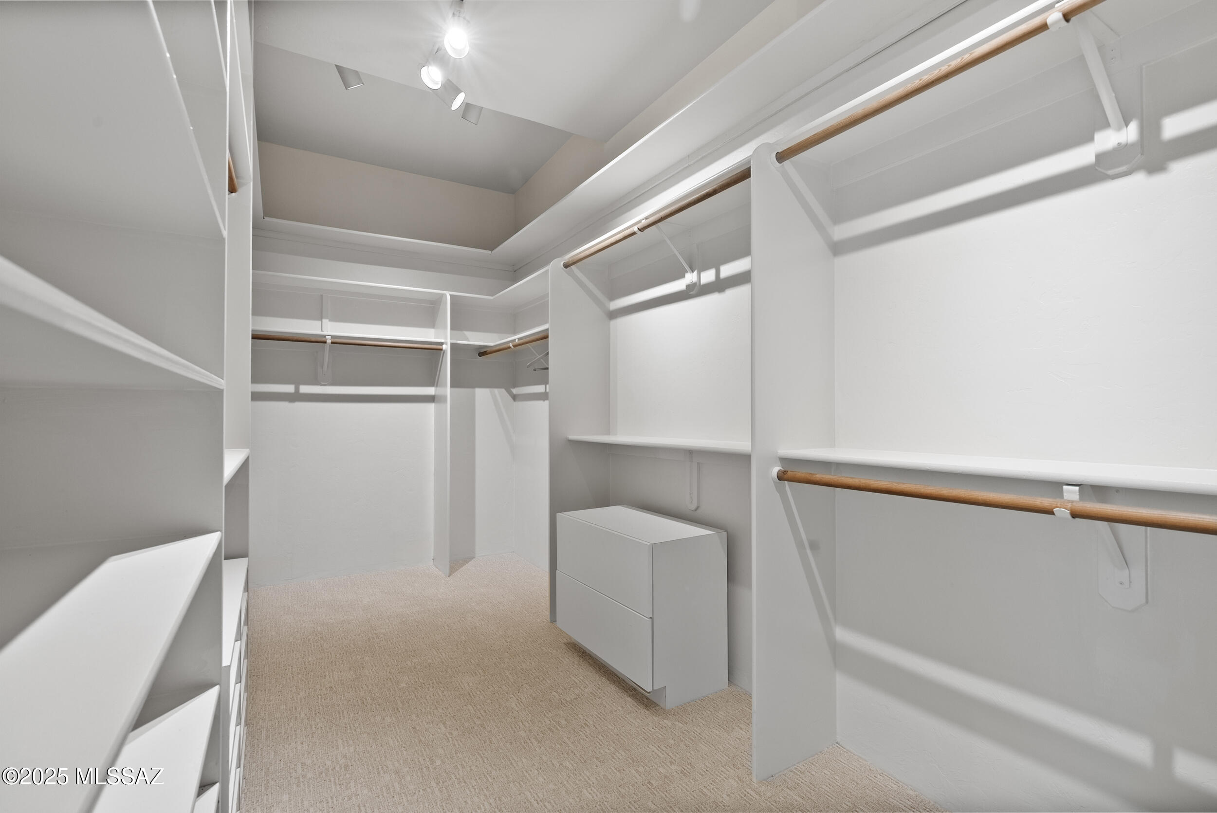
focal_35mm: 16
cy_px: 406
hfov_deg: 96.7
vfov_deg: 73.8
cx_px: 608
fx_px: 541
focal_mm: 16
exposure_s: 1.3
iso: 400
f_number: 8
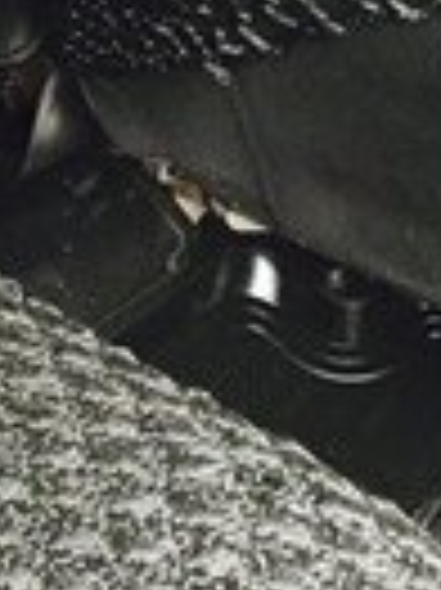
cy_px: -216
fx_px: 1872
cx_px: 144
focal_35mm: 110
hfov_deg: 13.4
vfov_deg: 16.7
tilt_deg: -25.3
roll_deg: +3.5
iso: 320
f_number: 2.2
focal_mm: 4.15
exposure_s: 1/33
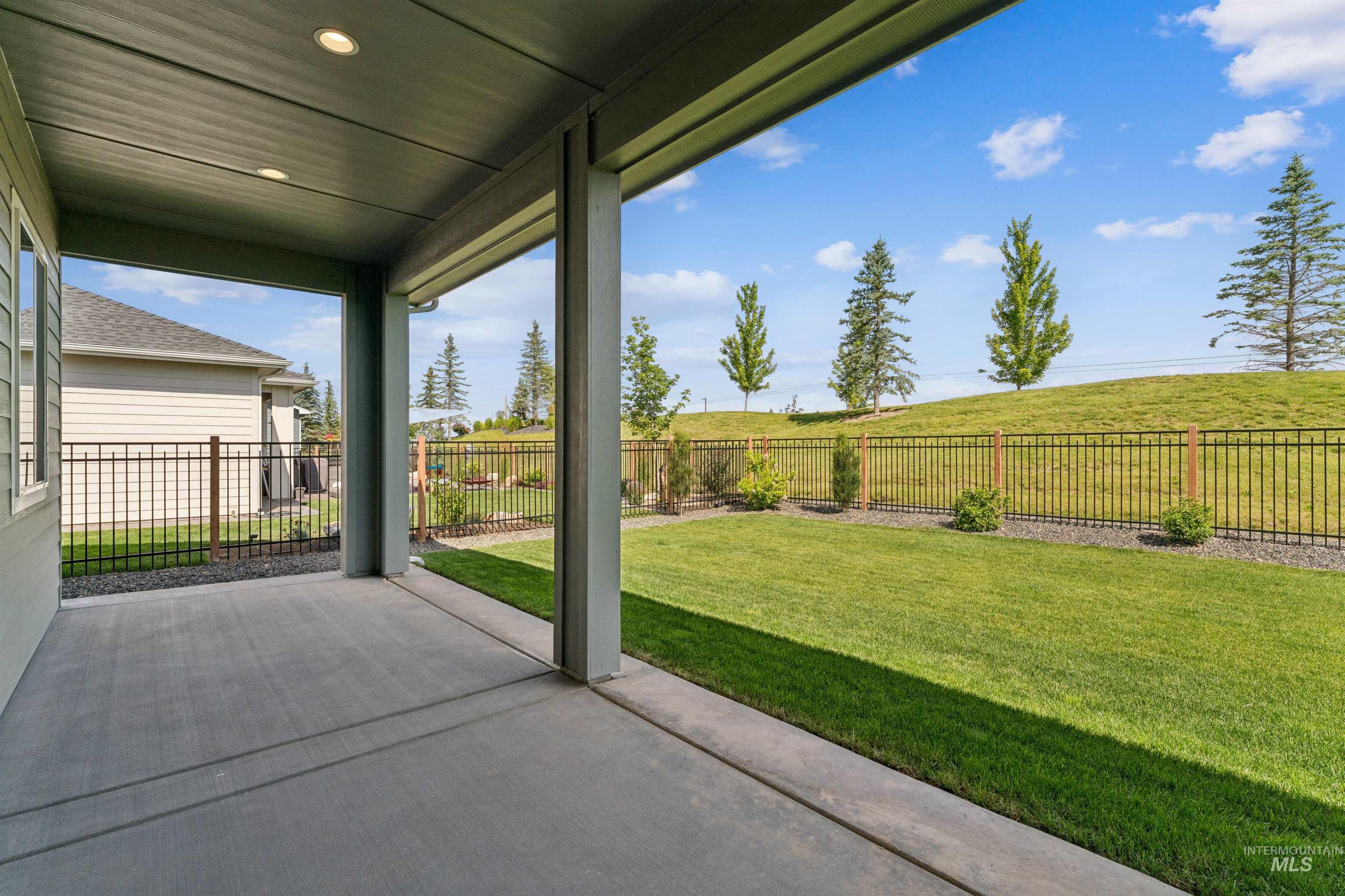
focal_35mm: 16
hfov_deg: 96.4
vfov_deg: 73.4
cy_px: 448
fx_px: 601
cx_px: 672
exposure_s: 1/200
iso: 400
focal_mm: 16.1
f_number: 13
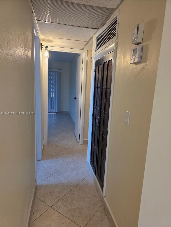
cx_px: 86
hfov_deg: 58.9
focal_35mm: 23
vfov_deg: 73.9
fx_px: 151
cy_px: 114
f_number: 1.7
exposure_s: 1/120
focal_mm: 6.3
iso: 200
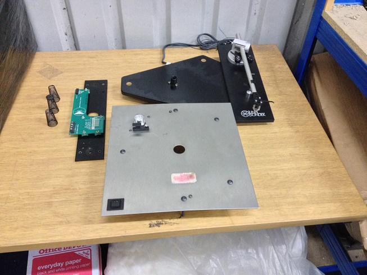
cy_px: 138
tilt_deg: -45.2
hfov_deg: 52.6
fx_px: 371
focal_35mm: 35
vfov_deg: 40.7
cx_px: 184
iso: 400
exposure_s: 1/15
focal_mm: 4.28
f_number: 2.4
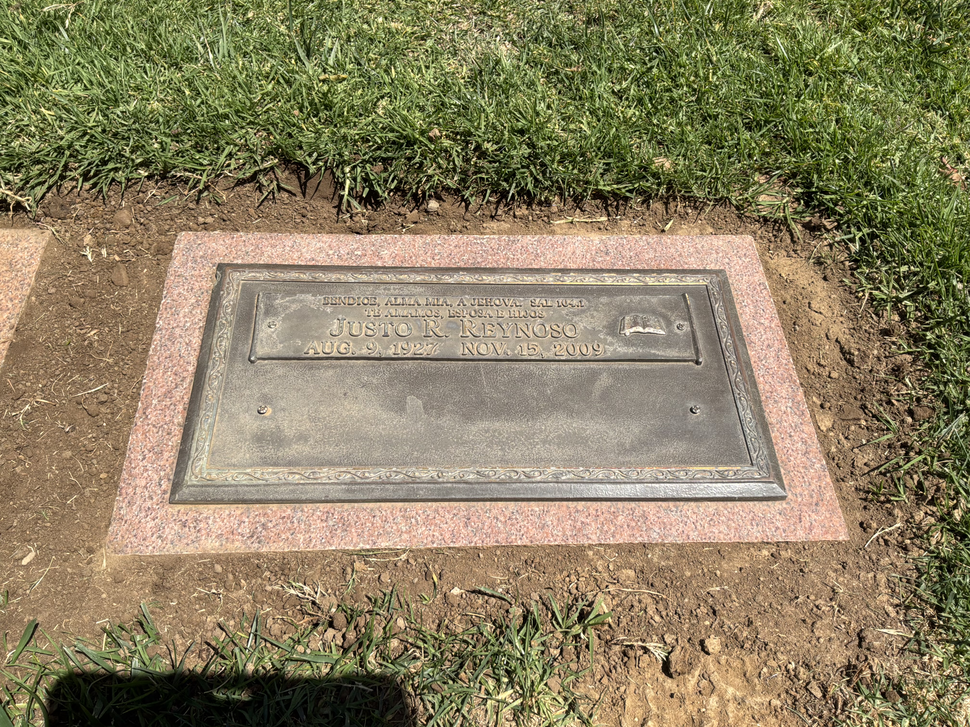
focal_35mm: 28
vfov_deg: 49.7
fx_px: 785
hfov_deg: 63.4
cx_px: 485
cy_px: 364
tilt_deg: -52.0
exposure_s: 1/1984
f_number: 1.8
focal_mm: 3
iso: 25
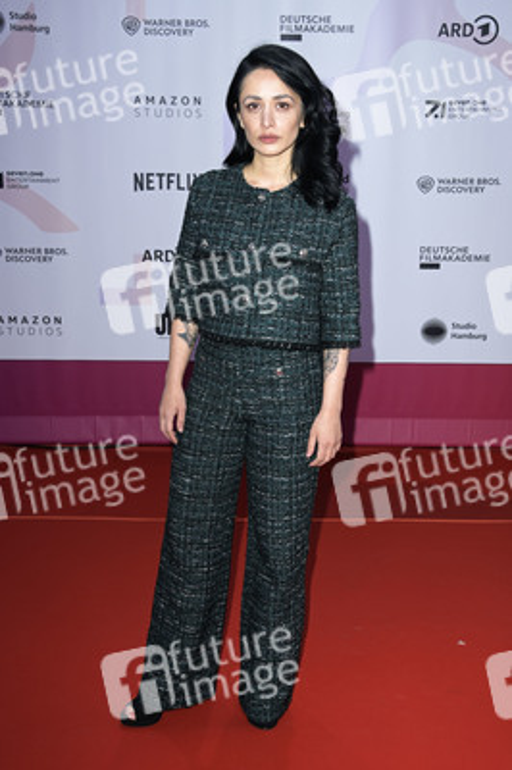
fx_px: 940
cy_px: 385
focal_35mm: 44
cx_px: 256
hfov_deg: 30.5
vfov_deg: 44.5
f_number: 5.6
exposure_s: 1/250
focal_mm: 44
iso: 250
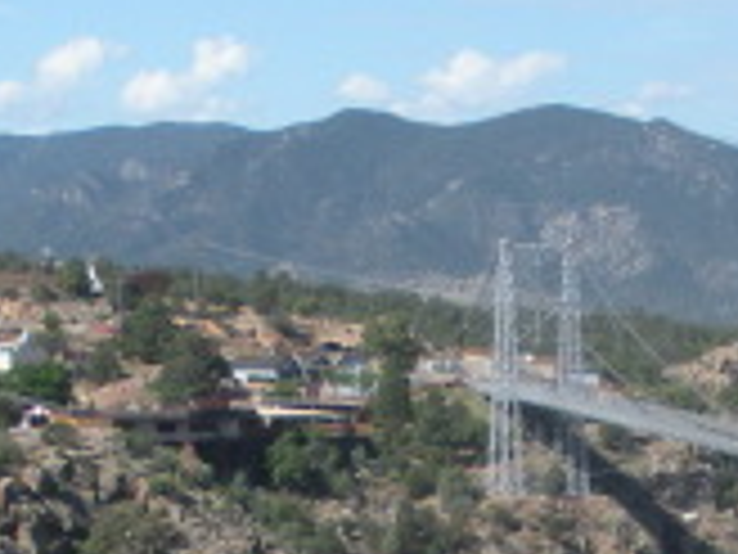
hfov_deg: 11.2
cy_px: 784
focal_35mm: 176
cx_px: 608
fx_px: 3752
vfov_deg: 8.3
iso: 64
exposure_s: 1/569
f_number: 3.5
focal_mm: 6.3
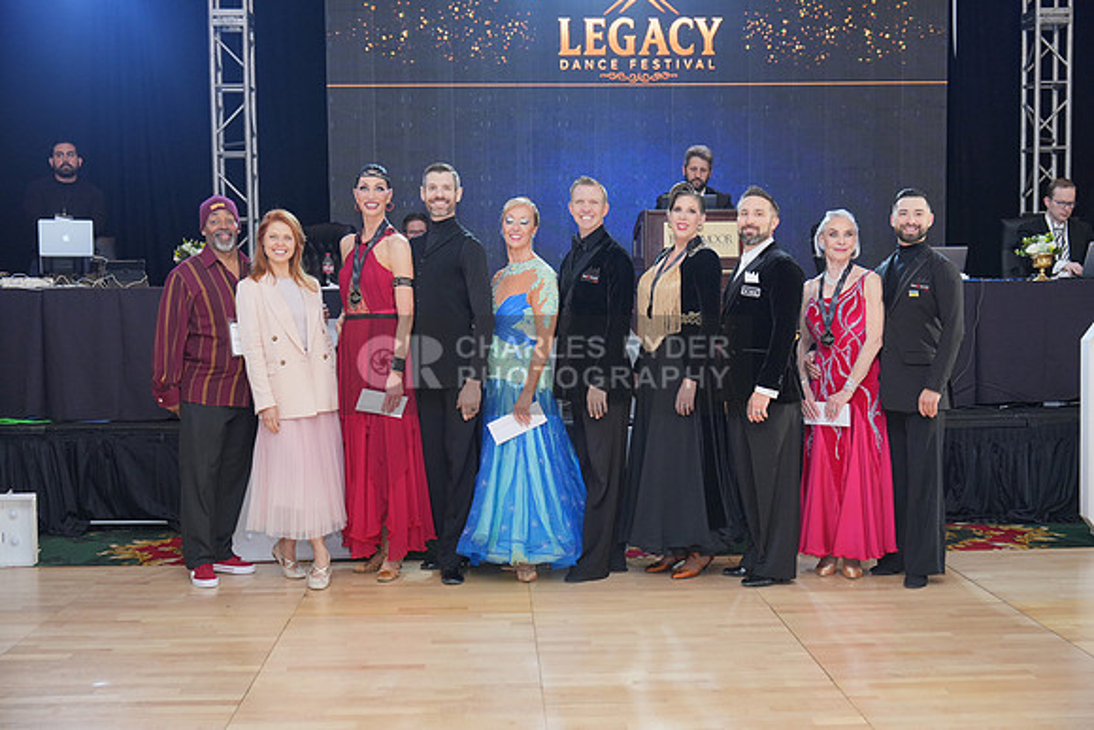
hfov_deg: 45.4
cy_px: 365
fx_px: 1307
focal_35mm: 43
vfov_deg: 31.2
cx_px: 547
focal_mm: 43
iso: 1250
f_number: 4
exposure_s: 1/200
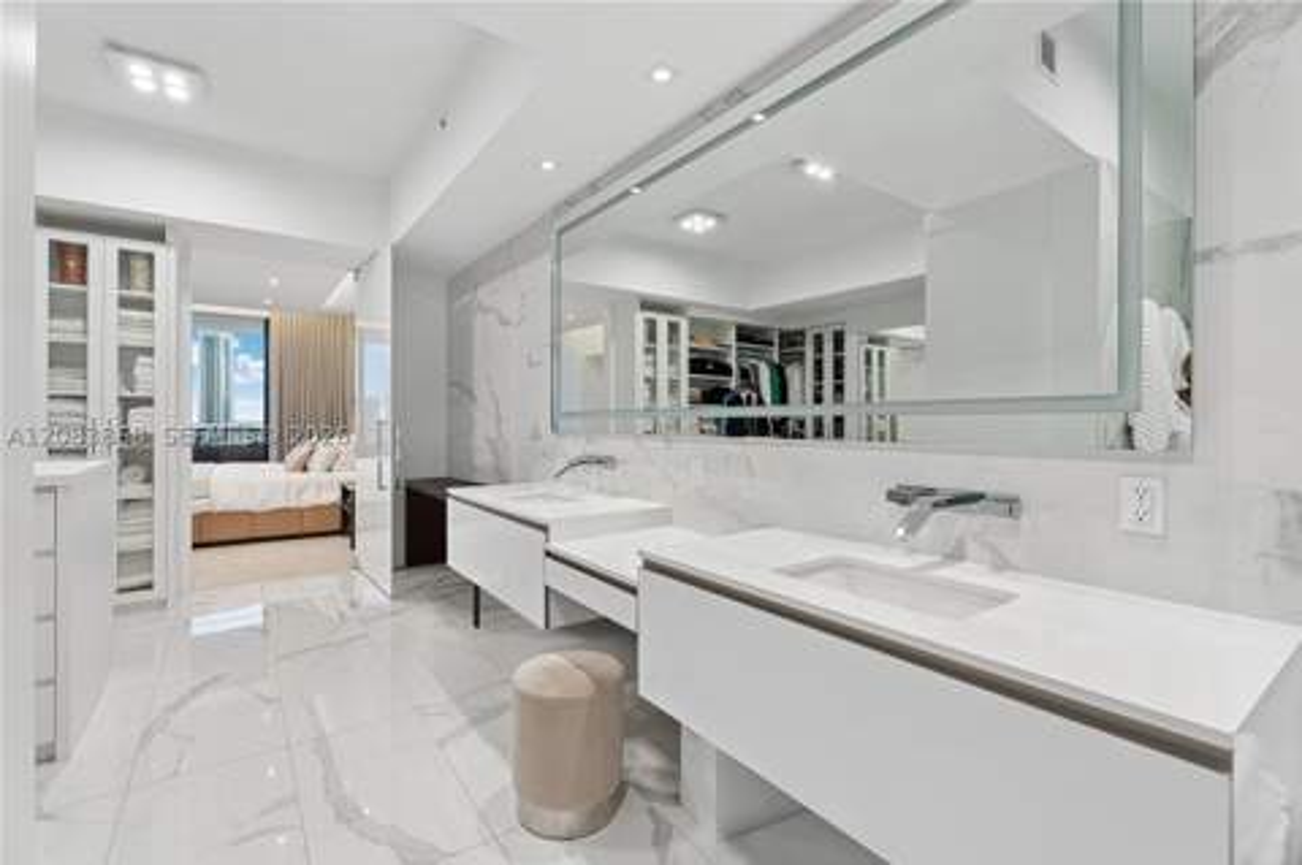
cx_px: 651
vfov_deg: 73.6
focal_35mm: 16
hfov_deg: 96.8
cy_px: 432
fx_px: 578
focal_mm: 16
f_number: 11
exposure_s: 1/3.33
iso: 125
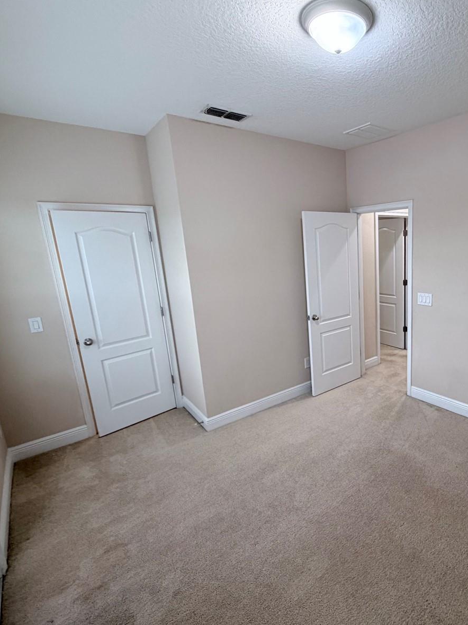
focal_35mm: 19
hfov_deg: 64.8
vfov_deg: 84.7
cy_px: 315
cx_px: 347
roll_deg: +2.5
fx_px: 343
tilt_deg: -13.7
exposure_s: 1/120
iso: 200
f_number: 2.2
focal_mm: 2.22
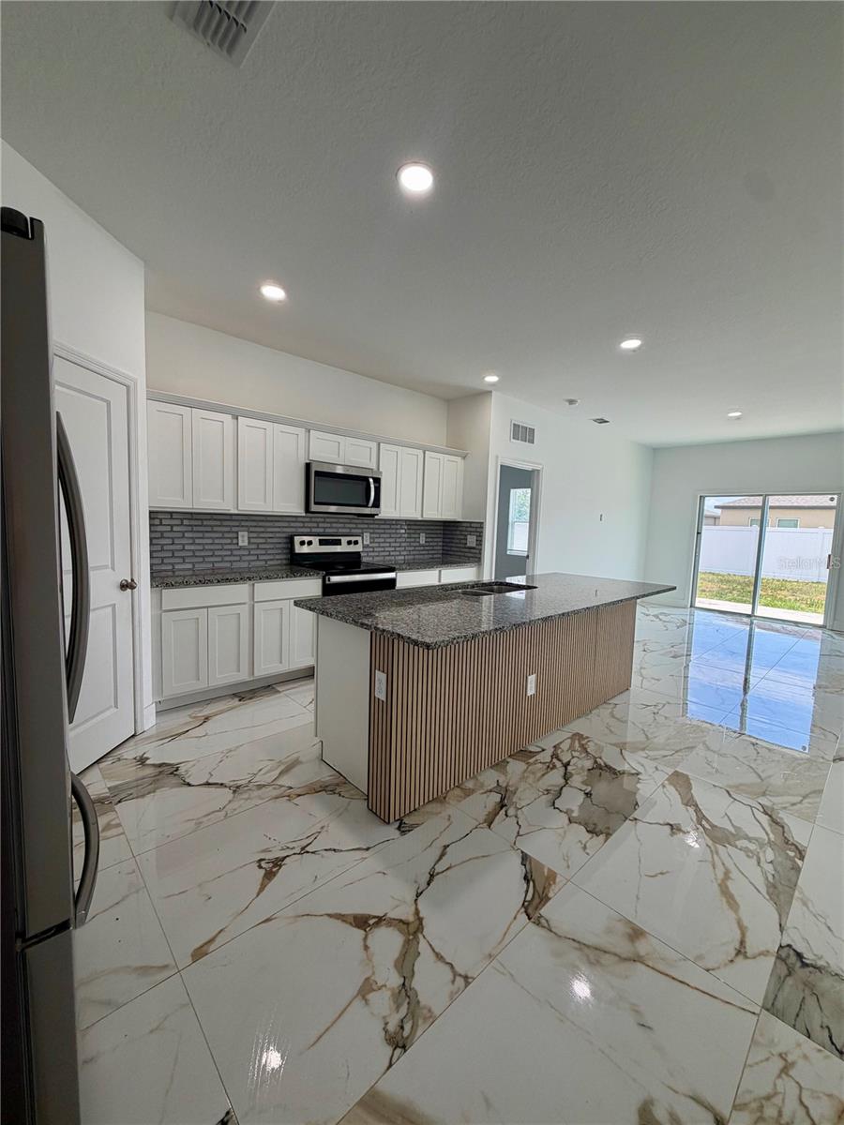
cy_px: 562
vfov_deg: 102.1
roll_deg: -2.2
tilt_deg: -5.3
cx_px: 422
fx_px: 455
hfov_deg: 85.7
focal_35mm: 14
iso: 64
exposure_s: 1/121
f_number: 2.2
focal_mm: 2.22
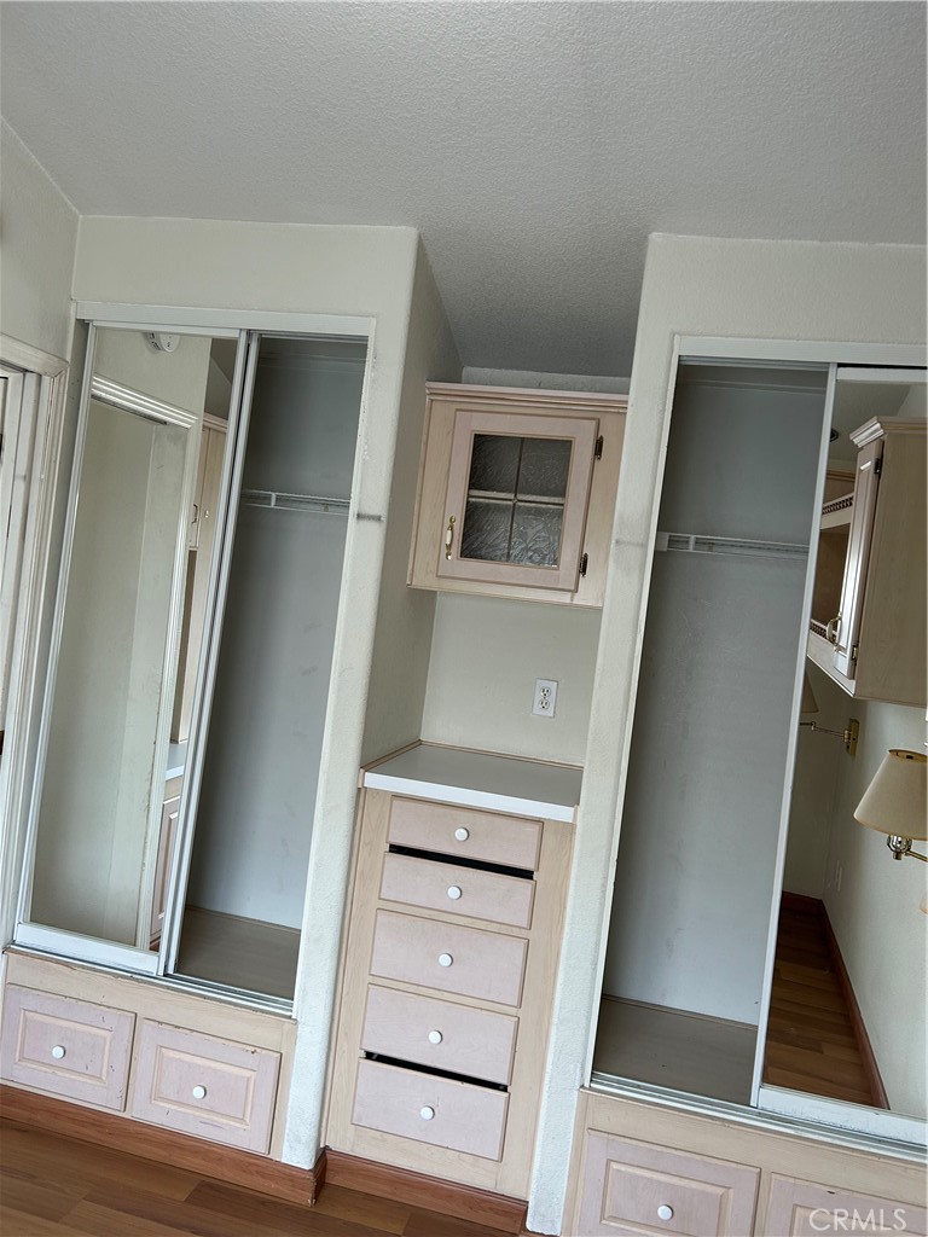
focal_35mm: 26
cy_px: 618
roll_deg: -7.7
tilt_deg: -0.6
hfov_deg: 53.1
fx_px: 929
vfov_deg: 67.3
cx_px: 464
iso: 80
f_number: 1.5
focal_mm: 5.7
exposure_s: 1/120
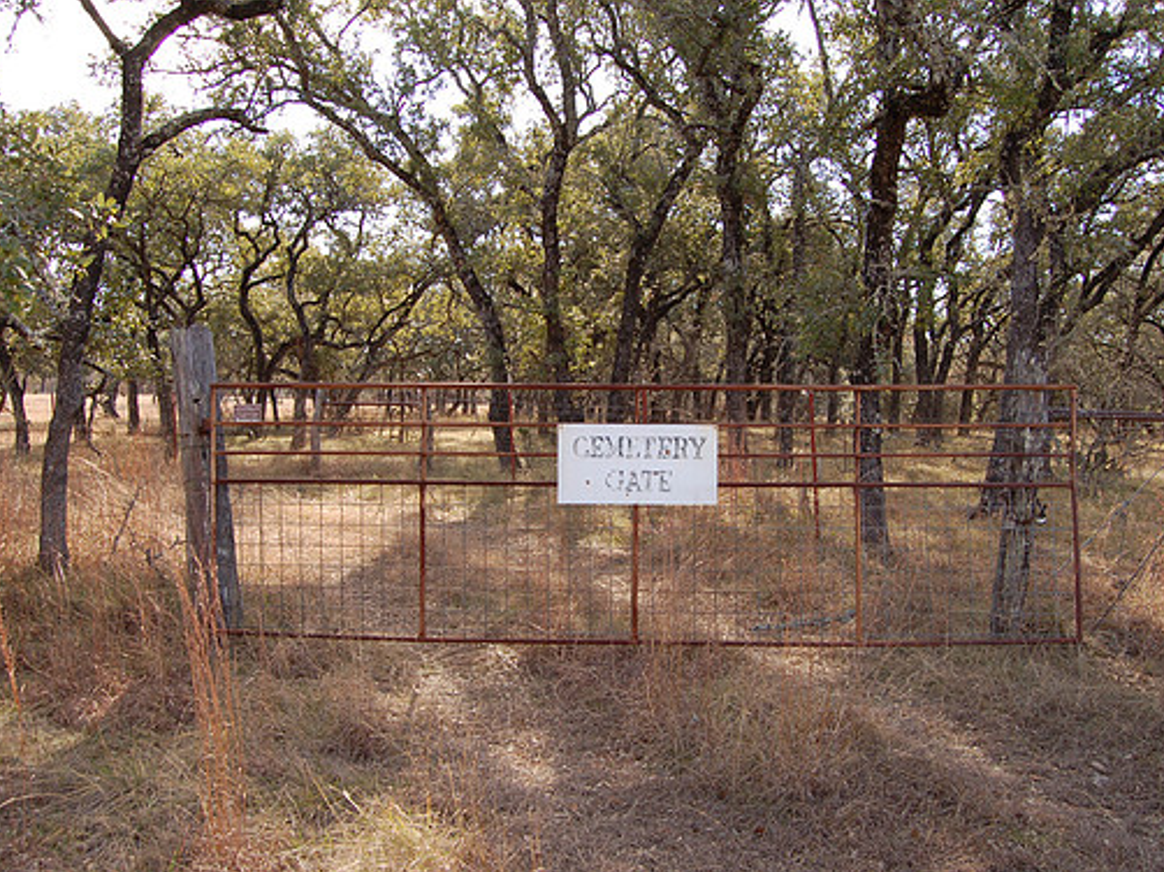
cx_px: 601
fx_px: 1008
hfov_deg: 60.0
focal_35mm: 30
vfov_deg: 46.8
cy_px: 445
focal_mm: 18
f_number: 5.6
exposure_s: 1/125
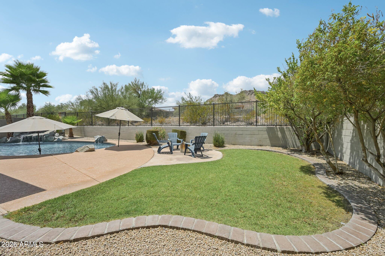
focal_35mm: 14
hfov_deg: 104.3
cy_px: 128
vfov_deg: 81.2
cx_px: 192
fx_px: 150
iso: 640
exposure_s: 1/2500
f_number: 8
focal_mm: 14
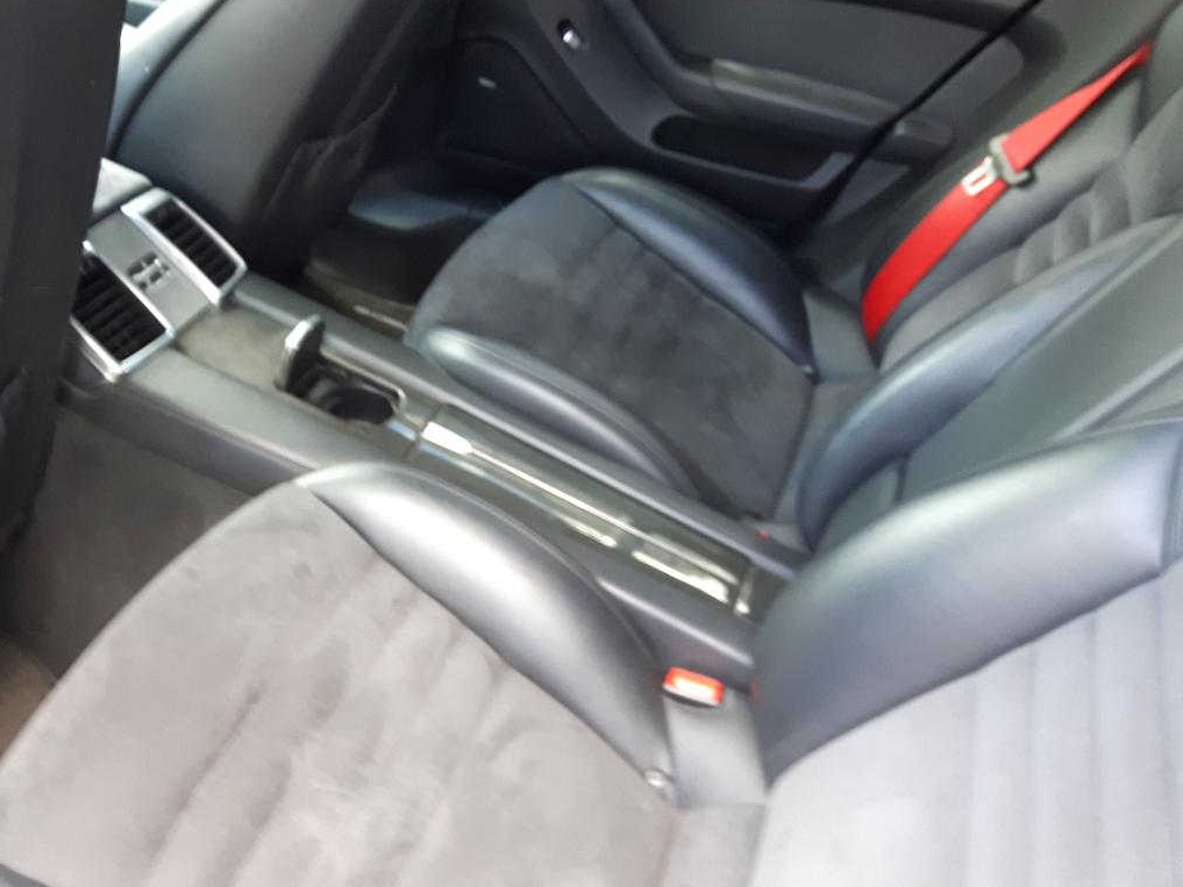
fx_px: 1333
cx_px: 448
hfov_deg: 47.4
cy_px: 395
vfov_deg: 36.8
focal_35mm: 39
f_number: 1.9
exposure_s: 1/25
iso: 160
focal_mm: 3.7
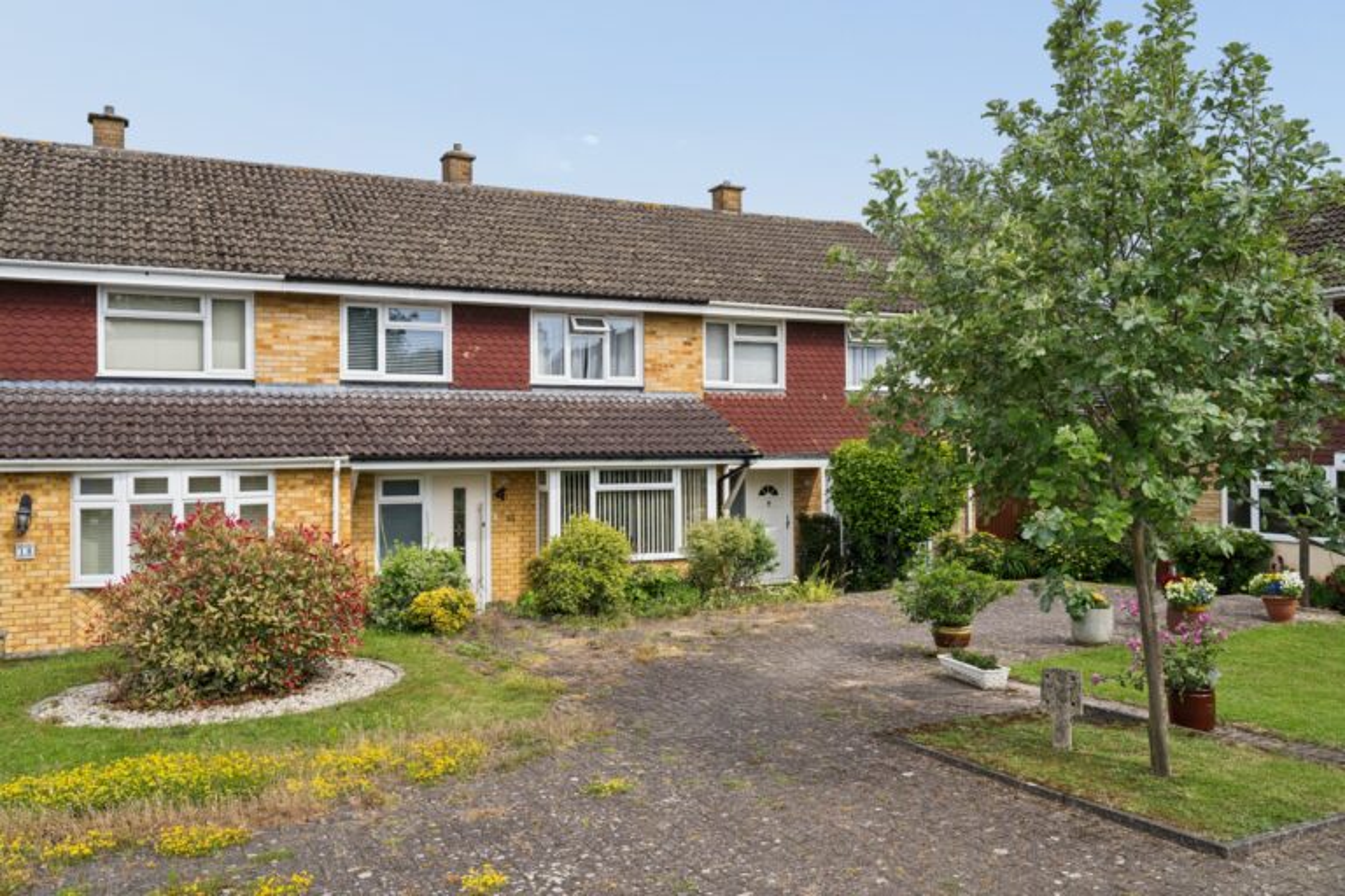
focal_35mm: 29
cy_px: 448
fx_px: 1083
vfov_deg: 45.0
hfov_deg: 63.7
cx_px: 672
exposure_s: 1/640
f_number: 6.3
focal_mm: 29
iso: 320
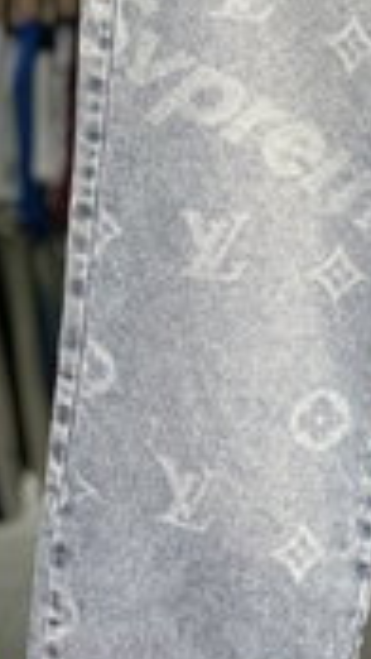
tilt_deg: -7.1
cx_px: 504
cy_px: 112
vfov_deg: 24.0
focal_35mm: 87
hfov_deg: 13.3
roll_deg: +3.5
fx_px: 1520
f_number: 1.5
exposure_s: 1/100
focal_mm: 5.7
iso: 50
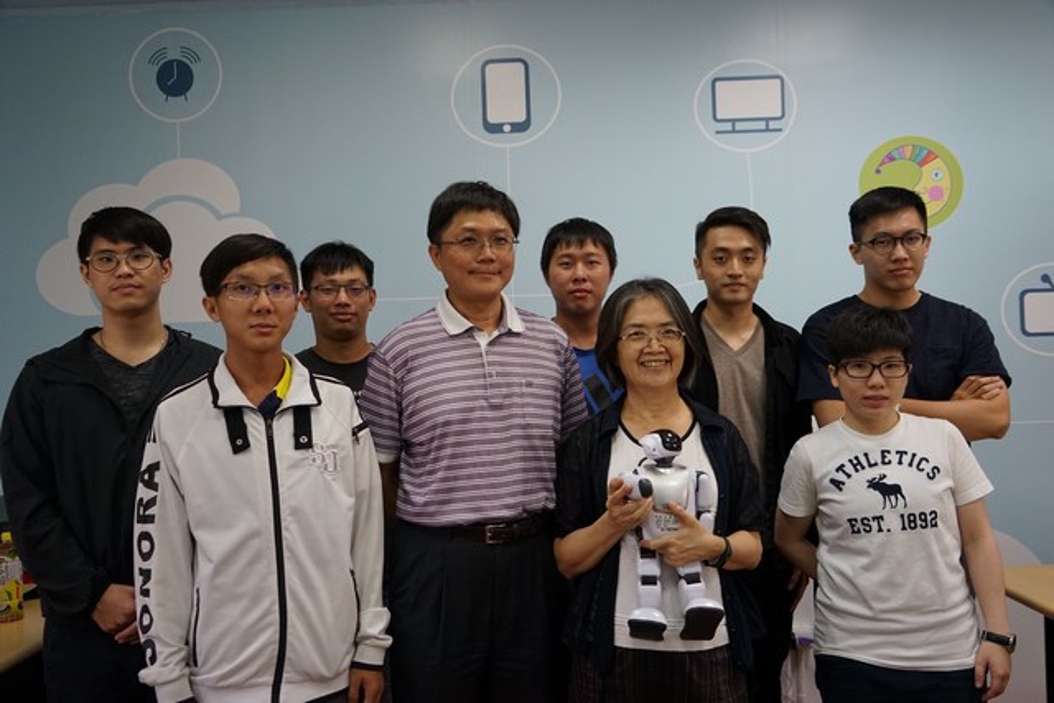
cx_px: 527
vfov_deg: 42.3
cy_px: 352
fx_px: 908
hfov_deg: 60.3
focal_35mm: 31
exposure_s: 1/160
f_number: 4
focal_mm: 31
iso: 1250
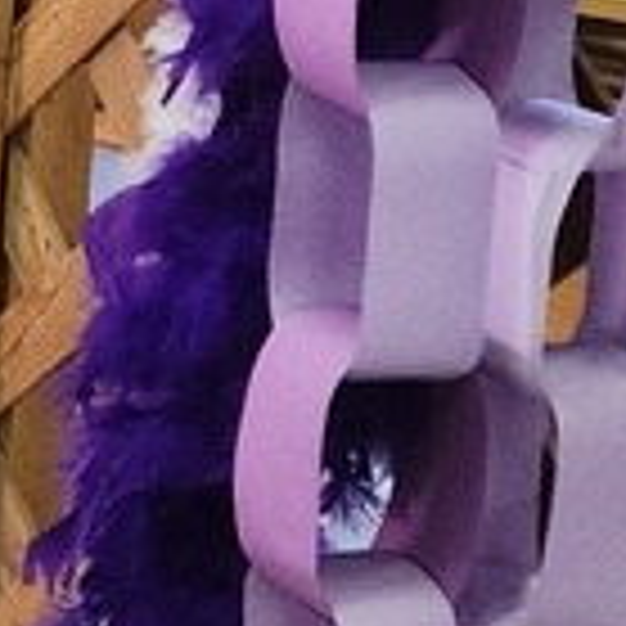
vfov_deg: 11.3
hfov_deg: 9.6
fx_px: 3069
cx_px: -1094
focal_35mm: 150
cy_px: -261
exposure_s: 1/120
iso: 640
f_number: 1.8
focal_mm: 5.4
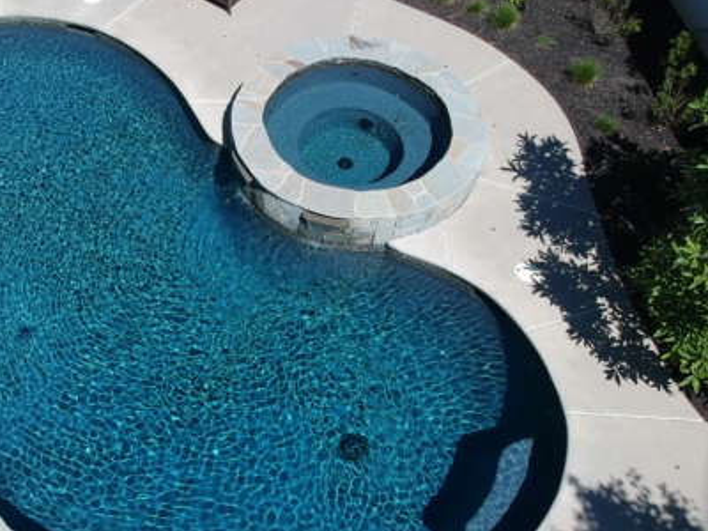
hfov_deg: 45.1
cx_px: 170
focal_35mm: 40
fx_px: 818
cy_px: 292
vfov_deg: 35.9
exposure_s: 1/1000
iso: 100
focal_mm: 4.49
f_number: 2.6
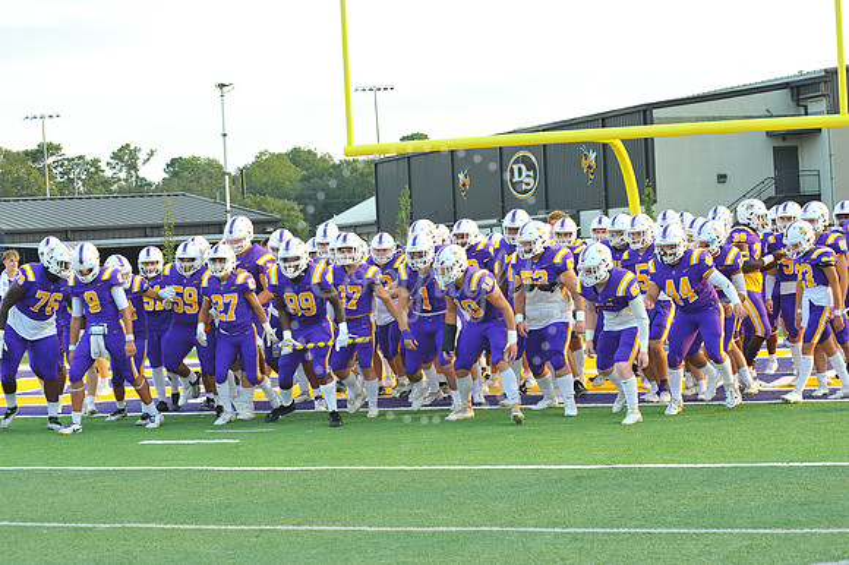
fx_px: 1886
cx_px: 424
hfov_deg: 25.4
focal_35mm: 80
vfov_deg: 17.0
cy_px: 282
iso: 400
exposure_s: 1/100
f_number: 7.1
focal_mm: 80
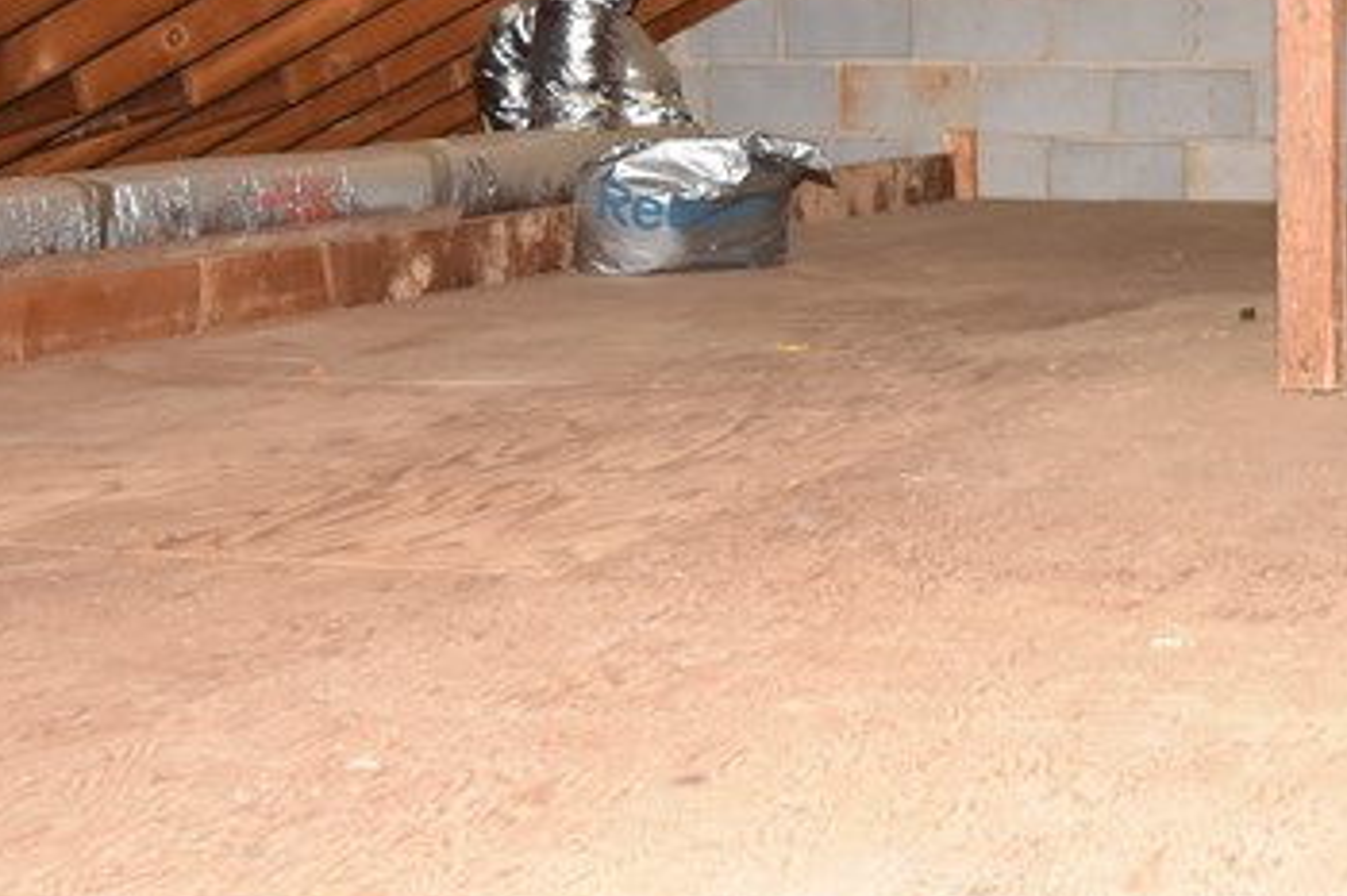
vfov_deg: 15.4
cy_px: 254
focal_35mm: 89
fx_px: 3312
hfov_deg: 22.2
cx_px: 1328
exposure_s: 1/60
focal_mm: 19
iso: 1250
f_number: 8
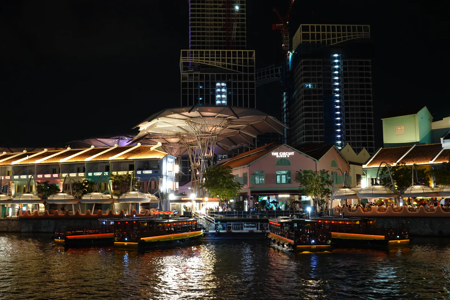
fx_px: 487
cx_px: 225
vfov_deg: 34.2
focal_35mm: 39
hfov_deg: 49.6
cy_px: 150
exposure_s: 1/13
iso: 800
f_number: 3.5
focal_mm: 14.4
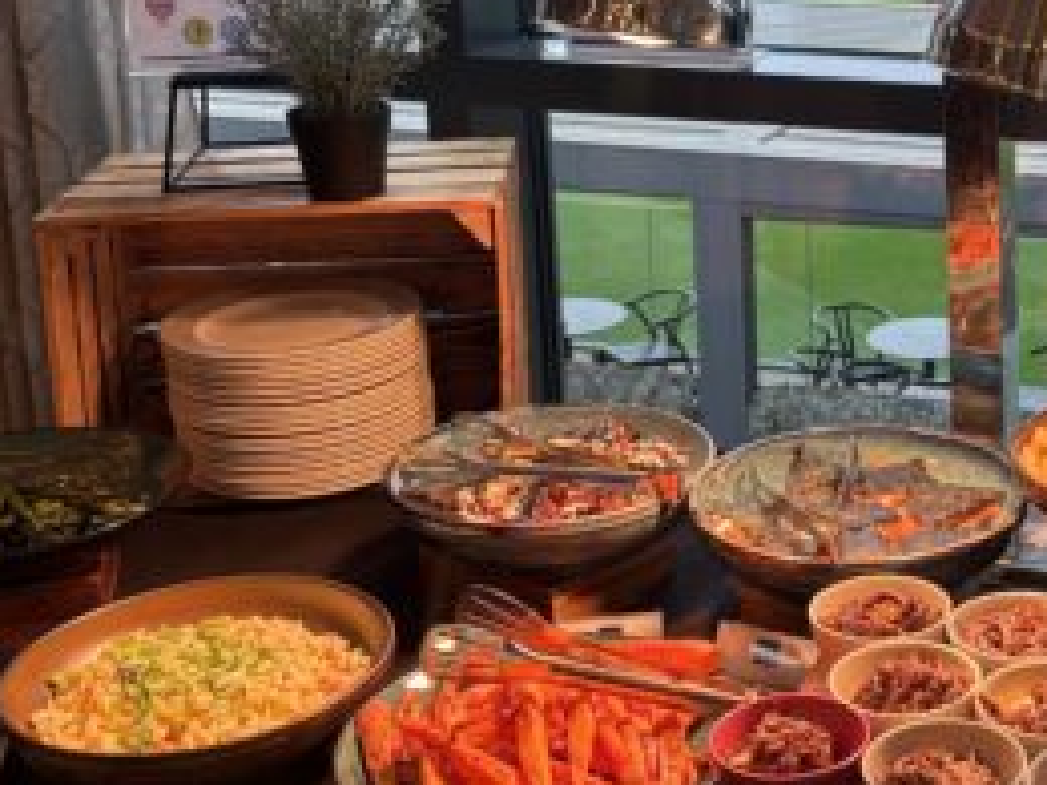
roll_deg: +0.6
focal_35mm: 64
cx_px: 999
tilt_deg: -16.1
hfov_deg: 28.7
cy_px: 242
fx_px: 1936
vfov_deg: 22.8
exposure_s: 1/100
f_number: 1.6
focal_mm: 5.96
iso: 40
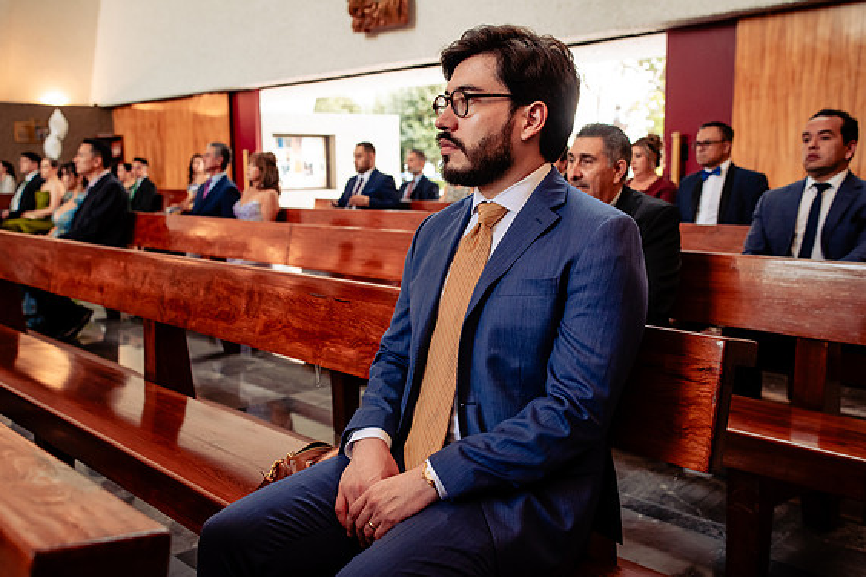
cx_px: 430
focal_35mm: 36
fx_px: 866
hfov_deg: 53.1
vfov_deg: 36.9
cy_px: 295
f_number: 4.5
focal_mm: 35
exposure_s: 1/125
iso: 1600
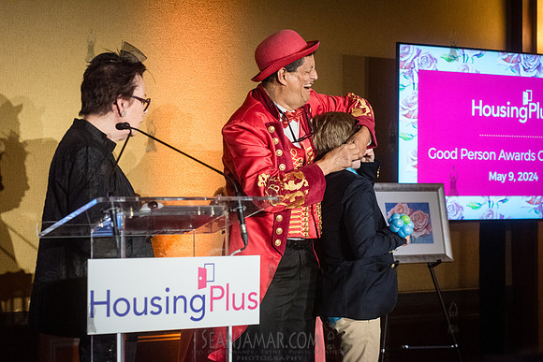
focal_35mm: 80
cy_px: 181
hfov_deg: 25.3
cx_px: 272
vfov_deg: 17.0
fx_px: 1209
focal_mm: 80
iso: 6400
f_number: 4.5
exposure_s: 1/200
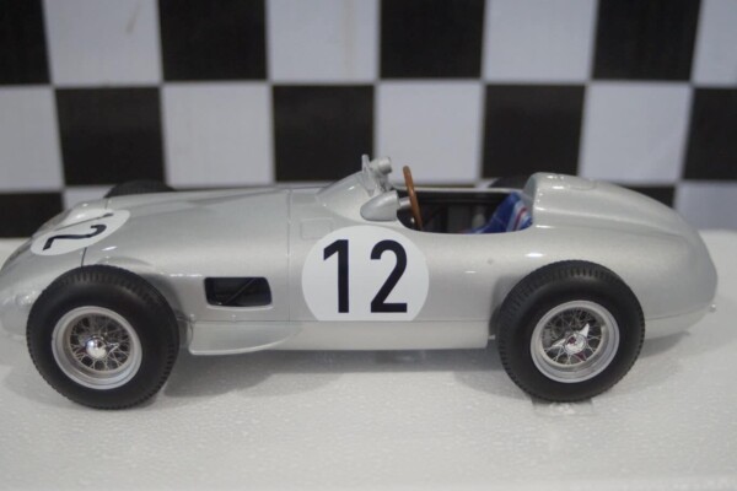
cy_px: 246
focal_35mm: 52
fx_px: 1075
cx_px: 368
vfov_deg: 25.8
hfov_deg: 37.9
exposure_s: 1/160
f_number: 4
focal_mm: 35
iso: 2000
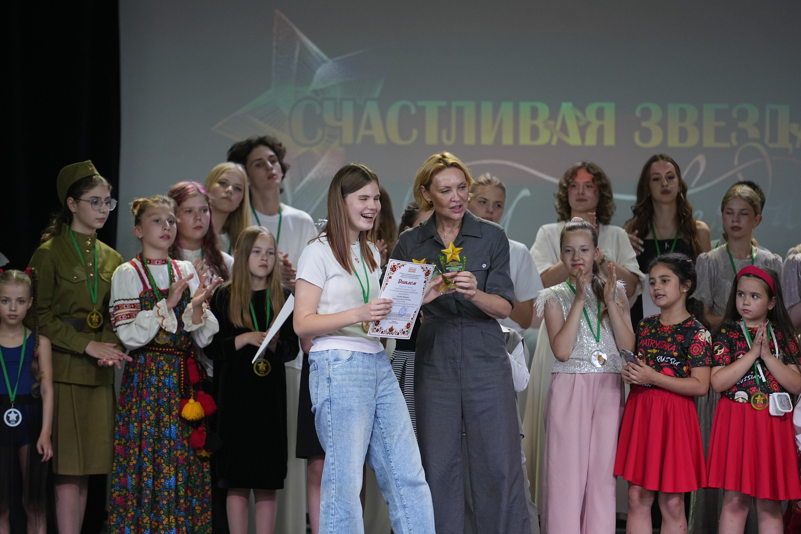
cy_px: 267
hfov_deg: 10.3
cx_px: 400
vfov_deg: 6.9
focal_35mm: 200
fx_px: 4450
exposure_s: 1/250
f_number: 2.8
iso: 1000
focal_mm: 200
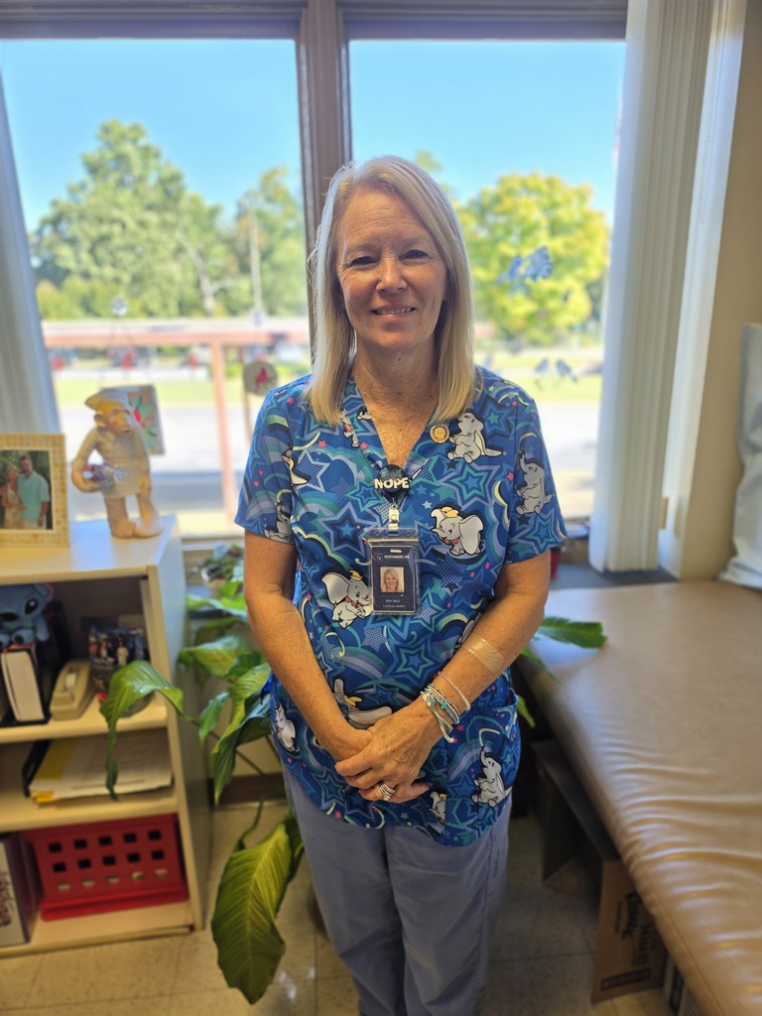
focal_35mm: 23
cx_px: 381
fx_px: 675
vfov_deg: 73.9
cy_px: 508
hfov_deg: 58.9
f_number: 1.4
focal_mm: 6.5
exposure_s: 1/120
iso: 16
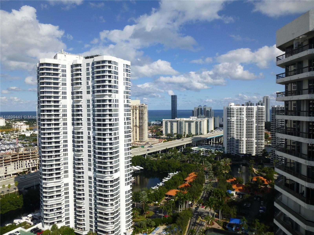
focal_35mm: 25
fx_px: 227
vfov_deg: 54.9
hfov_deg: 69.4
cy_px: 118
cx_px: 157
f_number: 9
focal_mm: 4.5
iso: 100
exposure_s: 1/320
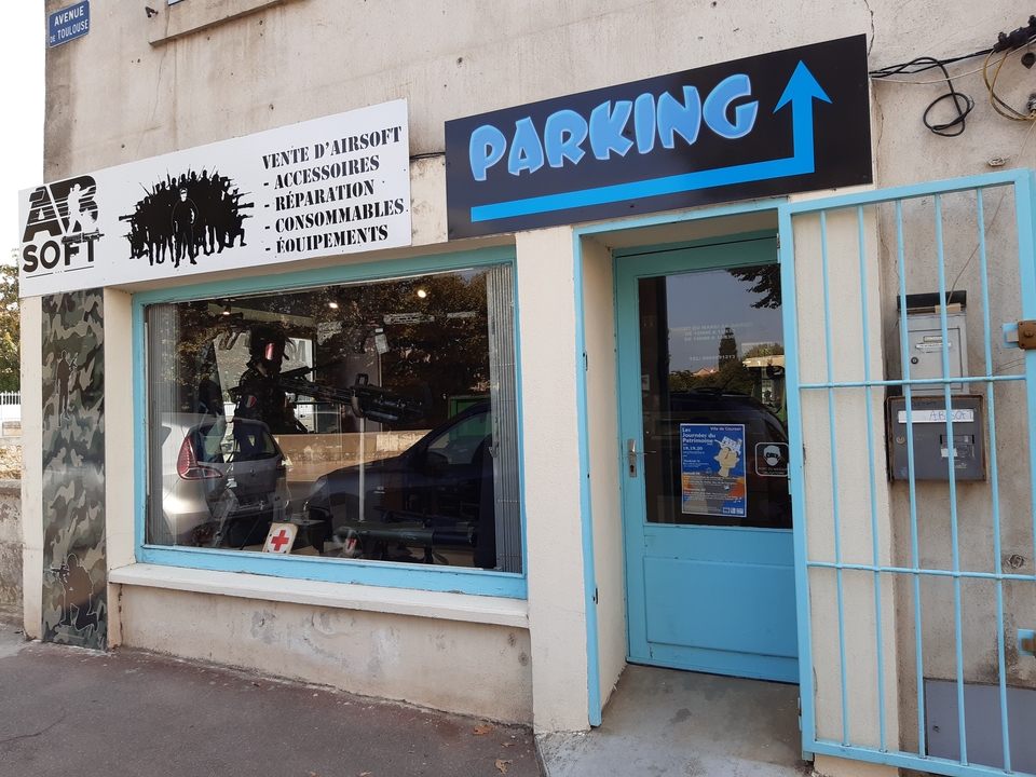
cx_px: 518
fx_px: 778
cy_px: 388
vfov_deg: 53.1
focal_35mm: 26
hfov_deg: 67.3
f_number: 1.7
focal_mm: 3.92
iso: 40
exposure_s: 1/459
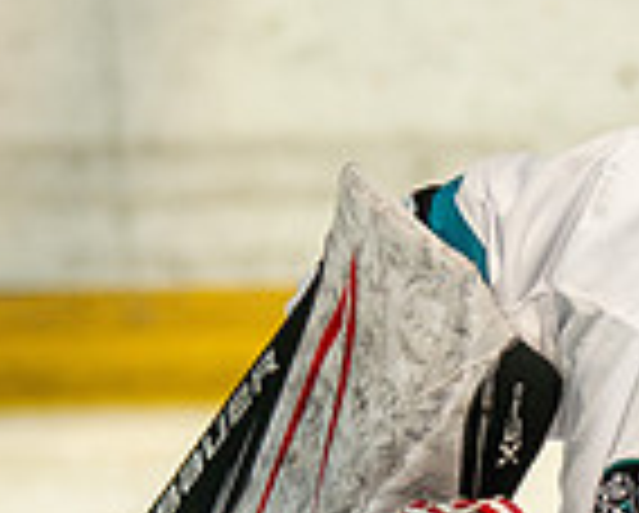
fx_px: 17271
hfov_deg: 2.1
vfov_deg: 1.7
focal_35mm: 912
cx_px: 994
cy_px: 872
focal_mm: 186
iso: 1600
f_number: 3.2
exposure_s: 1/6400
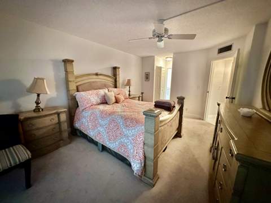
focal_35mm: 14
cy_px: 102
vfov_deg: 85.6
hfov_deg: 102.1
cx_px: 136
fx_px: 109
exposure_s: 1/40
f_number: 2.2
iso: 800
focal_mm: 2.22
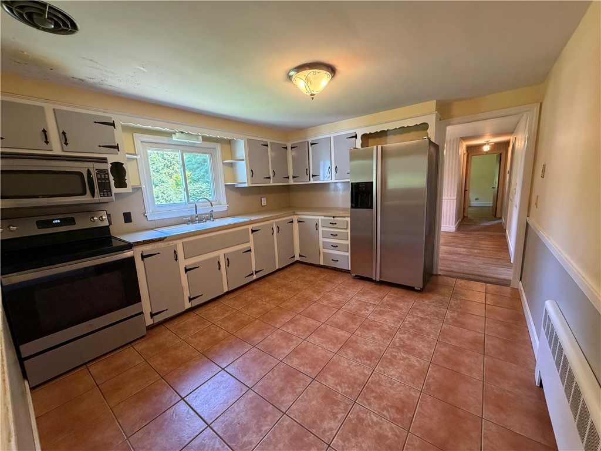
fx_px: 243
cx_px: 300
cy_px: 226
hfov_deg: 102.1
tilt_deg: -10.3
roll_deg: +3.4
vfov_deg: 85.7
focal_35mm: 14
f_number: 2.2
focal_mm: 2.22
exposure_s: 1/60
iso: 400
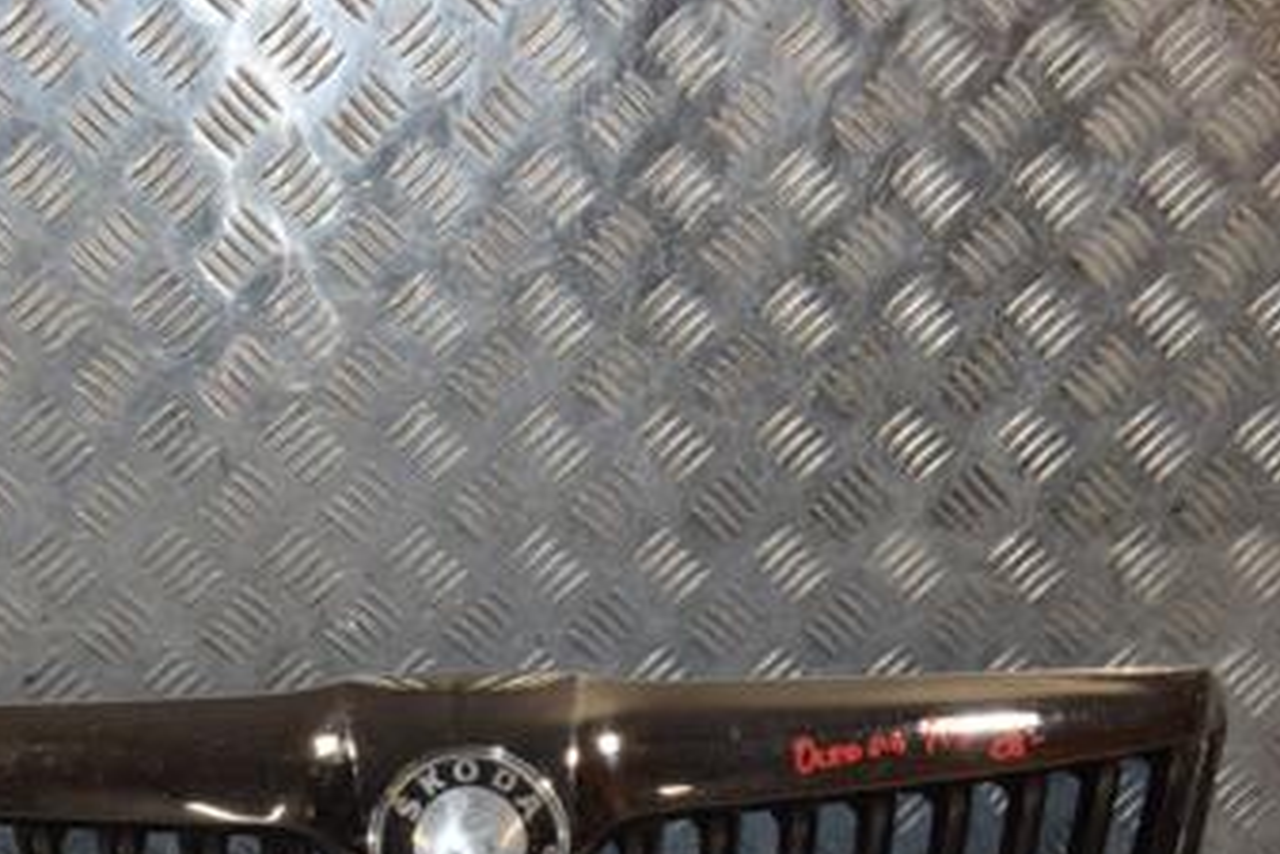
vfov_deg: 16.9
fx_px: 2846
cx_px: 482
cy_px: 695
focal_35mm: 80
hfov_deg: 25.3
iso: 800
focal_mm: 30
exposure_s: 1/200
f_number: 10
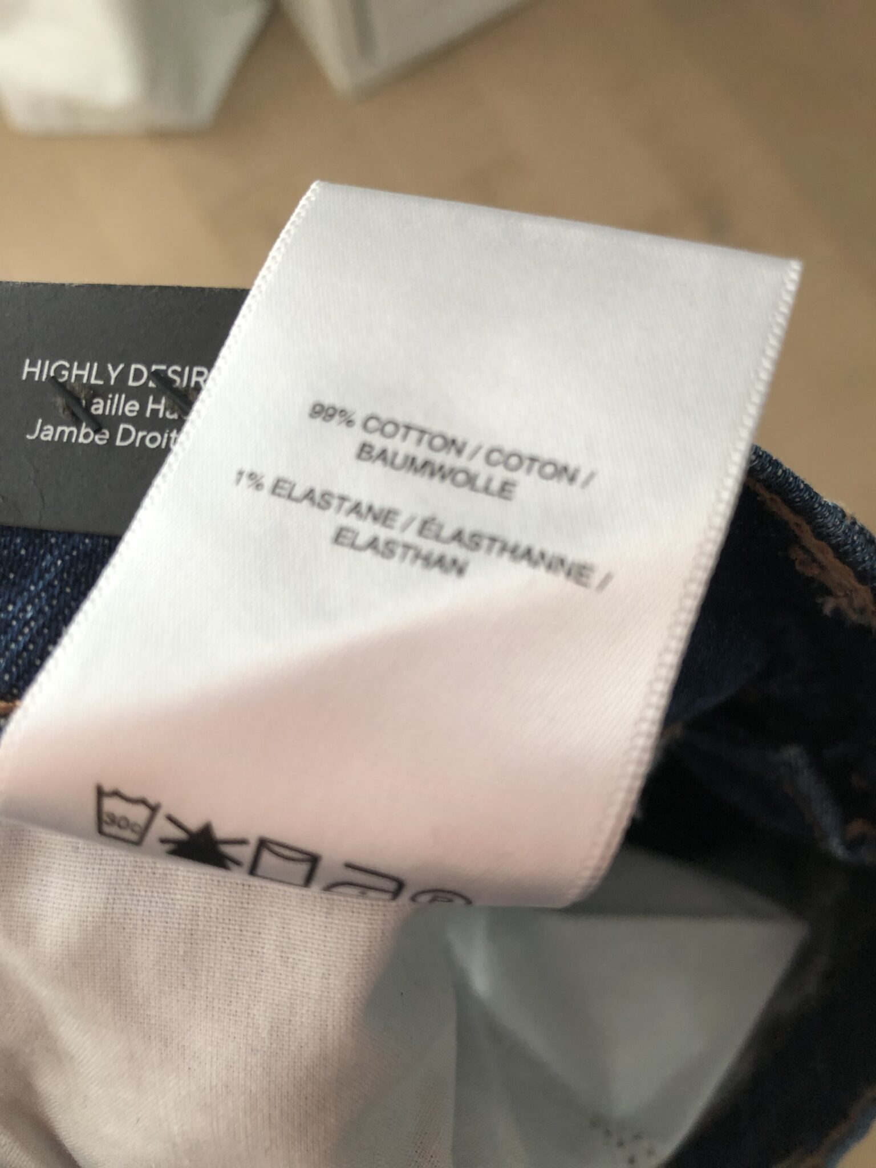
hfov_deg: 49.7
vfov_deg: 63.4
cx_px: 438
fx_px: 945
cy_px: 584
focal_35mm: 28
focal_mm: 4
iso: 32
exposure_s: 1/30
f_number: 1.8
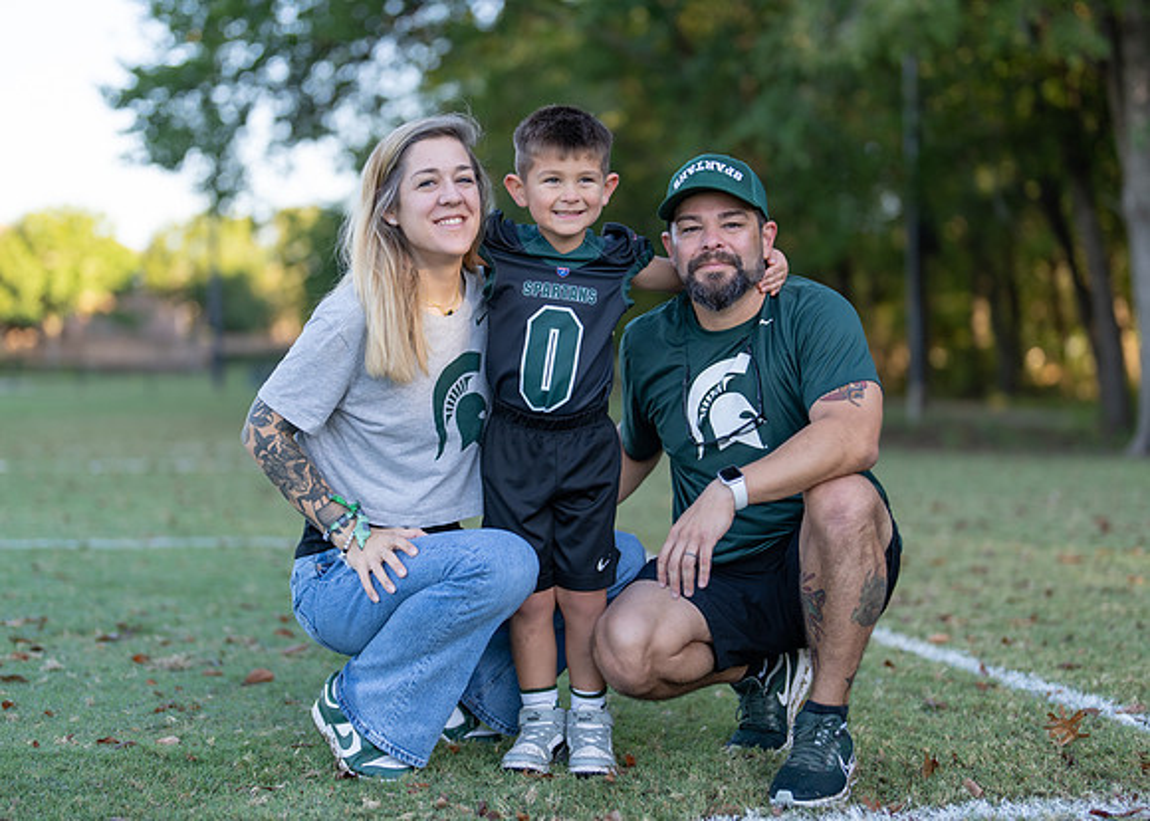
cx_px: 571
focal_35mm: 60
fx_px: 1958
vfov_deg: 23.7
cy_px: 399
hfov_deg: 32.7
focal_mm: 50
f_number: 1.2
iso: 100
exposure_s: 1/800
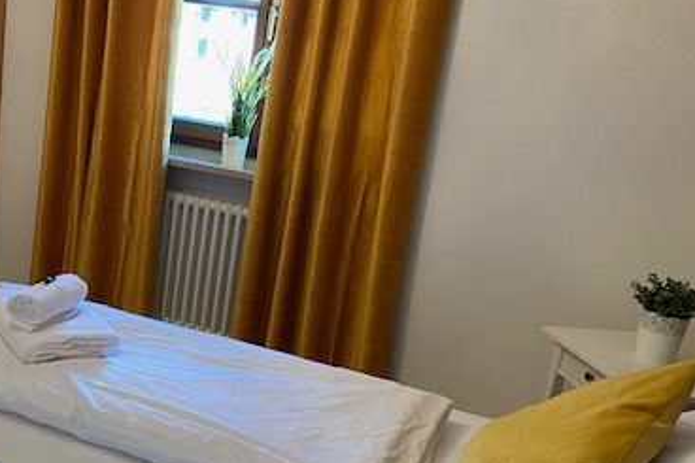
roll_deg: -6.5
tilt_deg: -15.2
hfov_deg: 40.7
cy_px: 231
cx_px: 168
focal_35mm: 47
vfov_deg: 28.6
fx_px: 907
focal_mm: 4.25
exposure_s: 1/50
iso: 160
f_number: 1.8
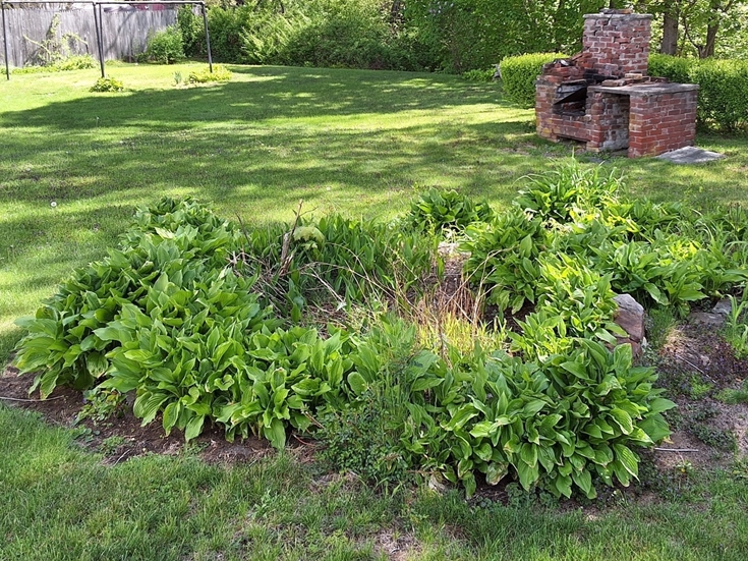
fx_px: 843
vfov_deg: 36.3
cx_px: 406
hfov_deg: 47.8
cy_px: 173
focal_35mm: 39
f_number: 1.9
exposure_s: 1/310
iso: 32
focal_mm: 2.91
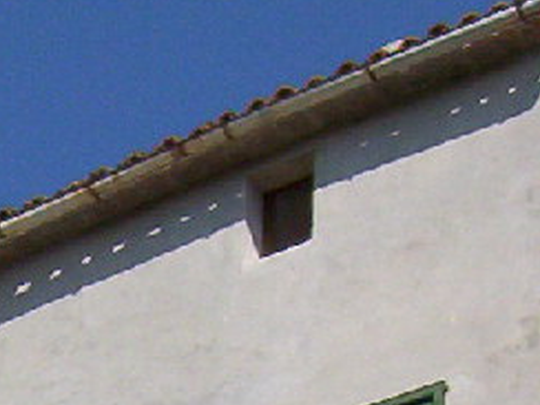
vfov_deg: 5.8
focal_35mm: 247
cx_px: -272
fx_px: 3853
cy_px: 932
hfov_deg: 7.9
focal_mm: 7.88
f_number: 5.97
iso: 100
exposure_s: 1/873
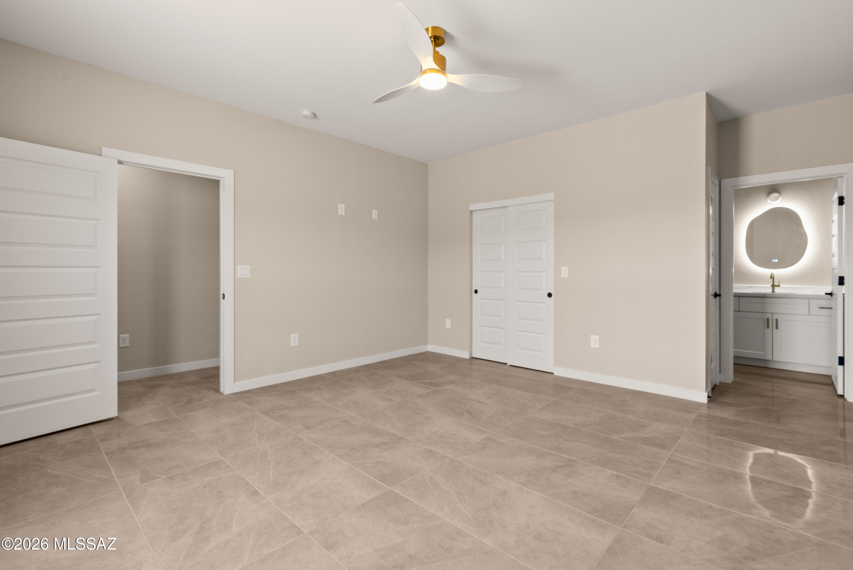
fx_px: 379
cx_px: 426
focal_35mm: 16
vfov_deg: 73.8
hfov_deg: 96.7
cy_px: 285
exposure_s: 2
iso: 200
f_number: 8
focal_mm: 16
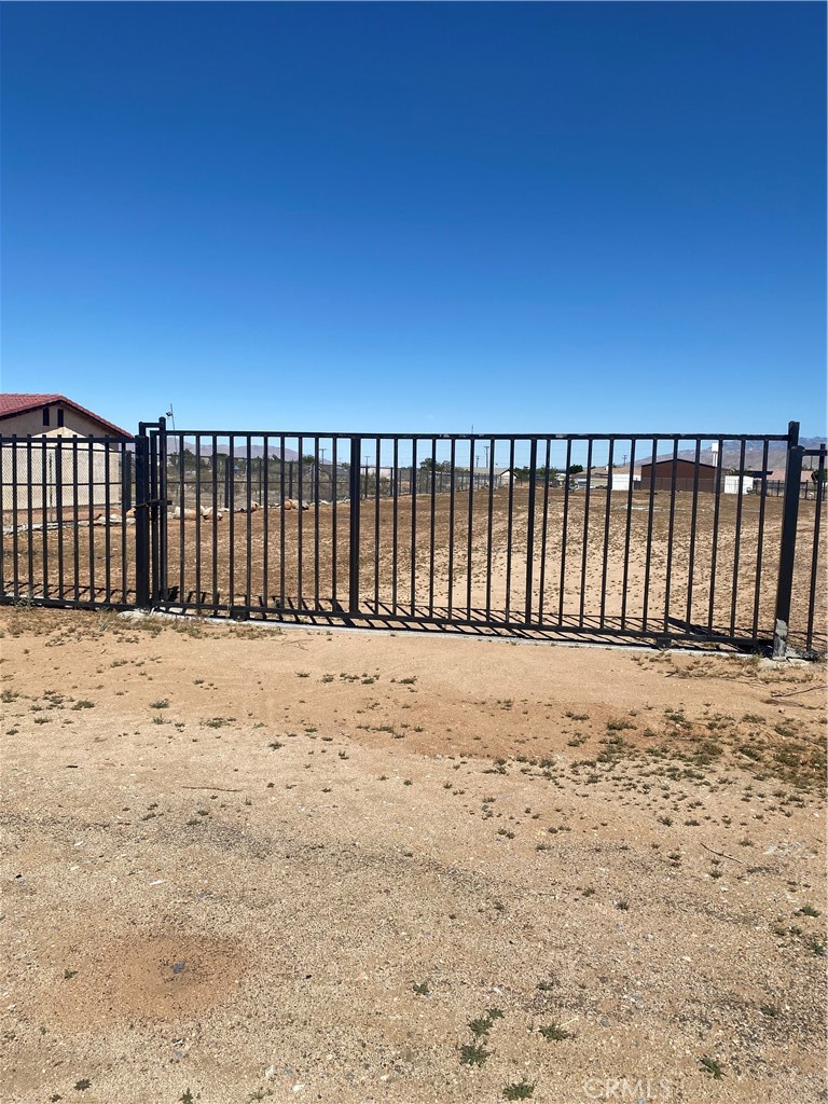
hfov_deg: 53.1
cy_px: 552
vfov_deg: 67.3
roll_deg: -0.6
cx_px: 414
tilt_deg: -4.4
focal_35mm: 26
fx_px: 829
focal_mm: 4.25
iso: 32
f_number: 1.8
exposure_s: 1/5025
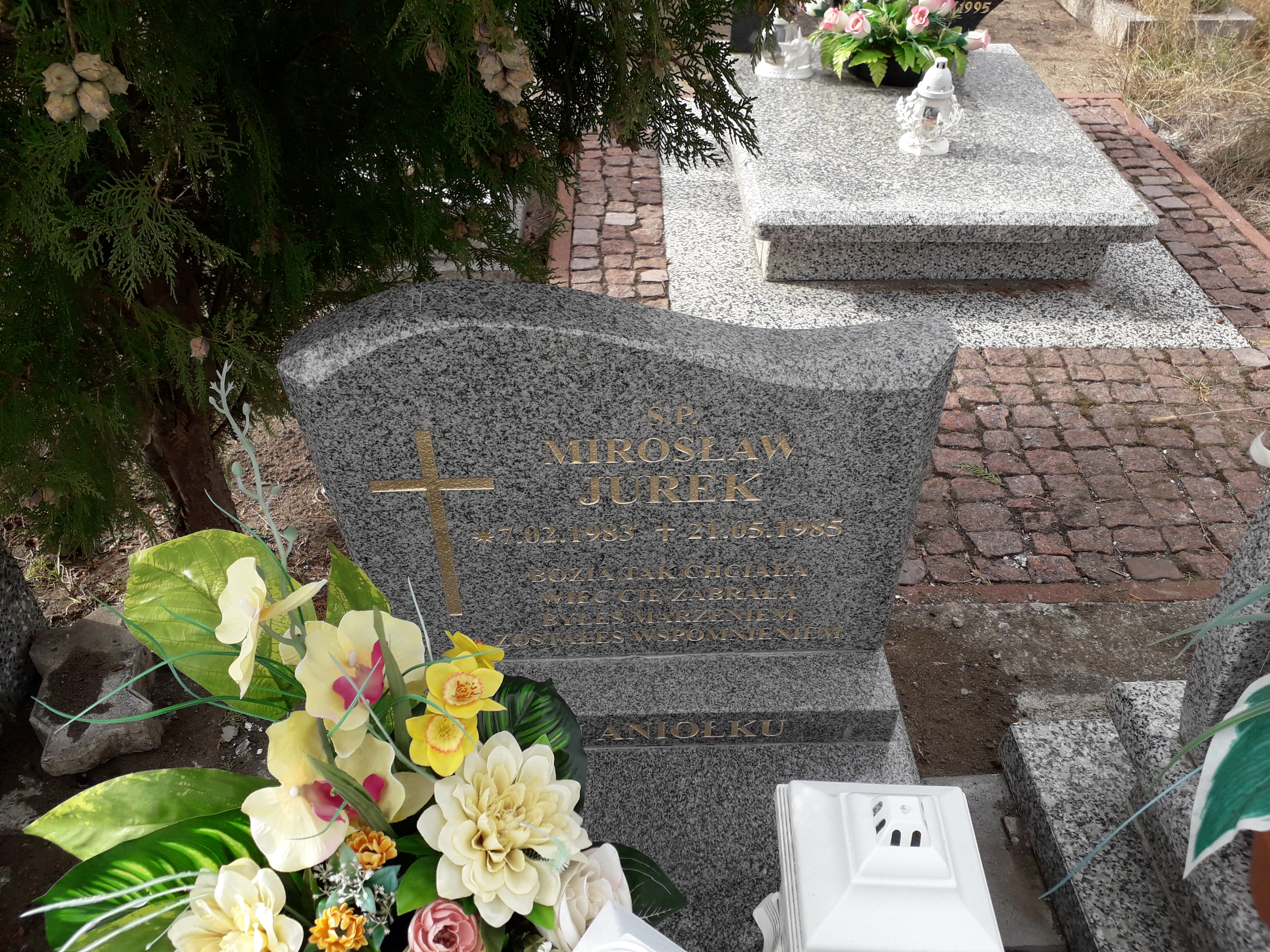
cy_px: 476
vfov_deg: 51.4
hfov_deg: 65.3
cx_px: 635
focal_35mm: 27
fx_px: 991
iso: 40
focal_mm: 3.6
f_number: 1.9
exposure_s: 1/799
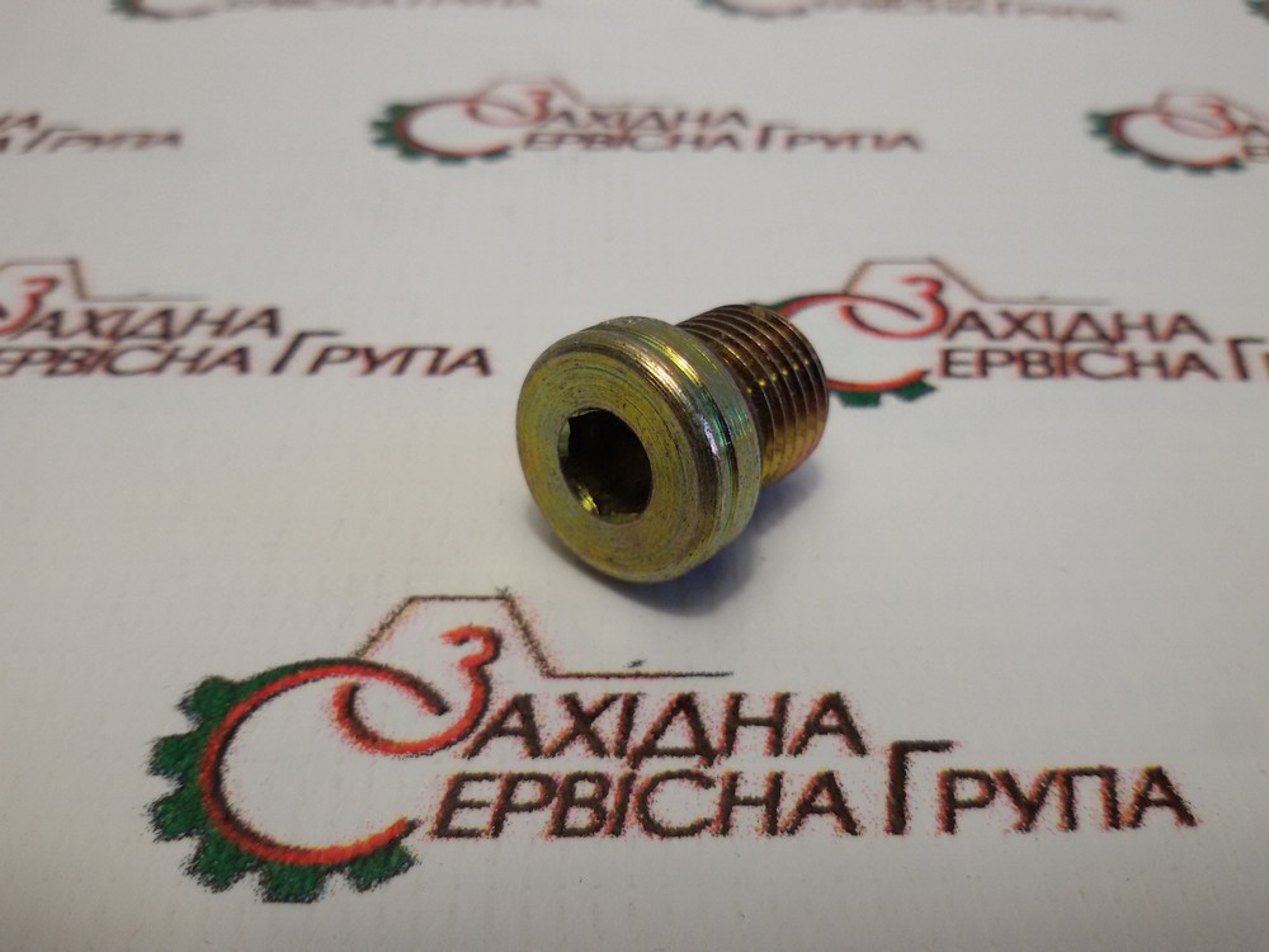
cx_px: 634
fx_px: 1136
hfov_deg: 58.4
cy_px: 476
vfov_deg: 45.4
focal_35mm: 31
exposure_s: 1/100
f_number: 2.4
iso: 50
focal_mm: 2.93
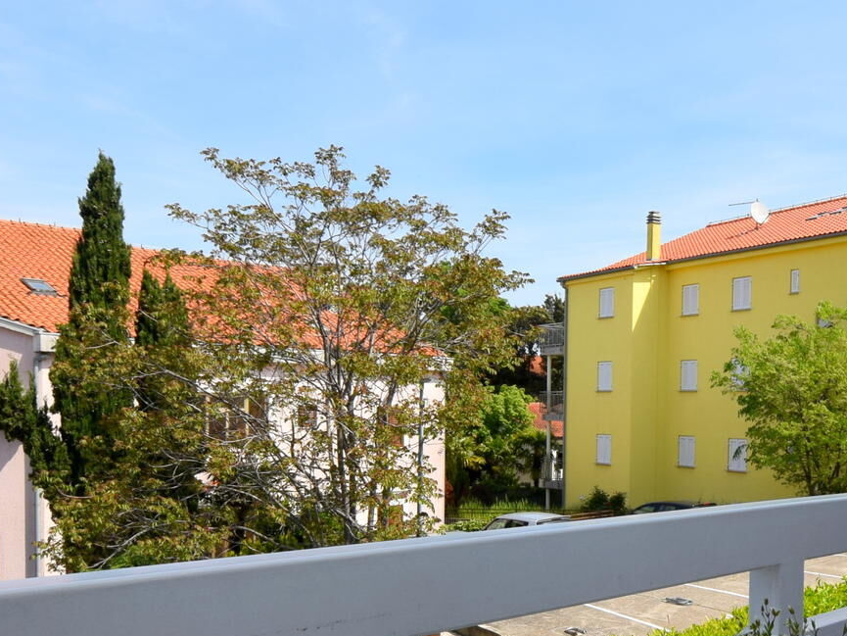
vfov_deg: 35.6
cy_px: 423
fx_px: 979
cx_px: 572
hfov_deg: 46.0
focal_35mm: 40
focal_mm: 10
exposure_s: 1/320
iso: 200
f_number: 9
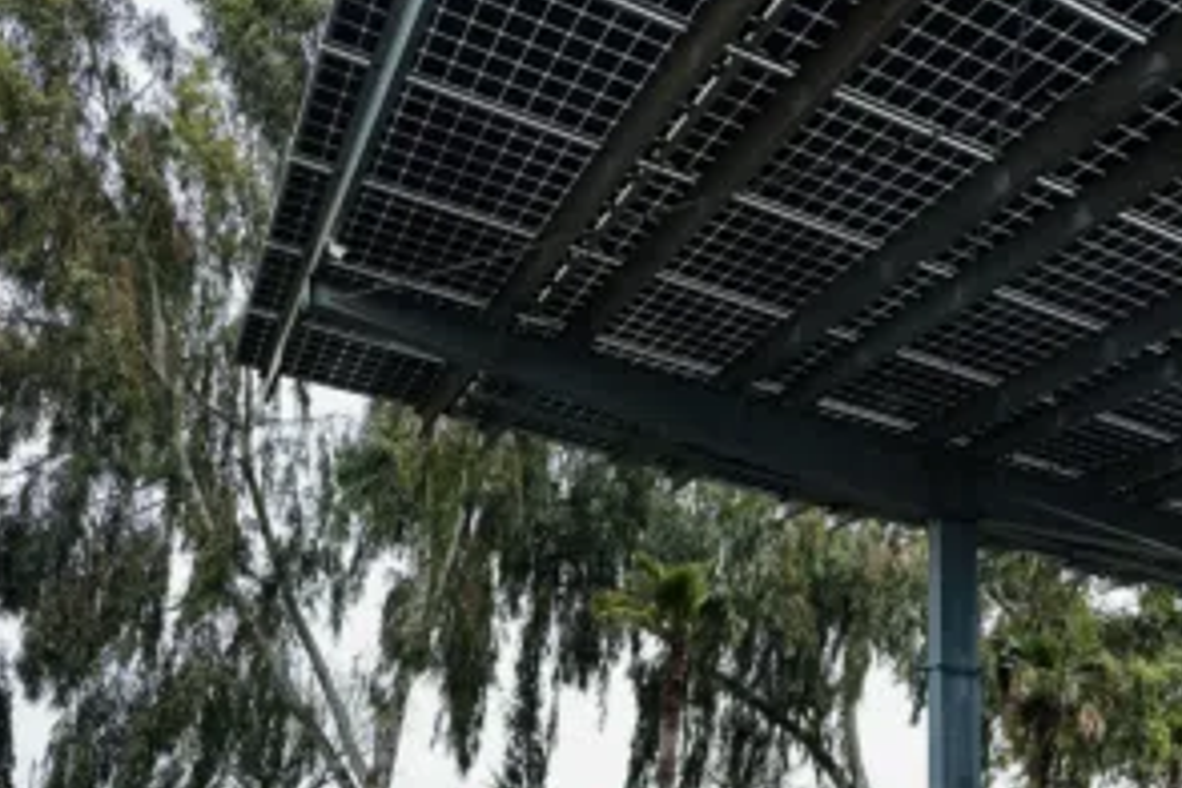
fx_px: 1116
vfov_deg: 35.4
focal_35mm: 34
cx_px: 583
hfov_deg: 55.8
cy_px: 776
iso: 80
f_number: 1.78
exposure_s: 1/222
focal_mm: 6.86
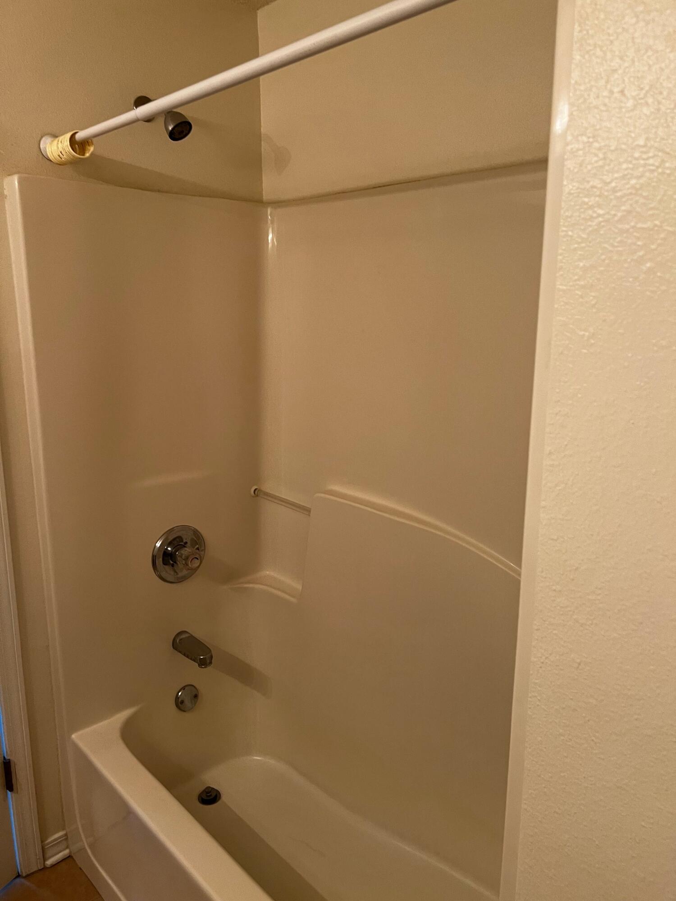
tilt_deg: -13.2
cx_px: 338
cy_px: 450
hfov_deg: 53.1
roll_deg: +0.7
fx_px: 677
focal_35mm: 26
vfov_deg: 67.3
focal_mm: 5.7
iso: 100
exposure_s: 1/60
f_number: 1.5
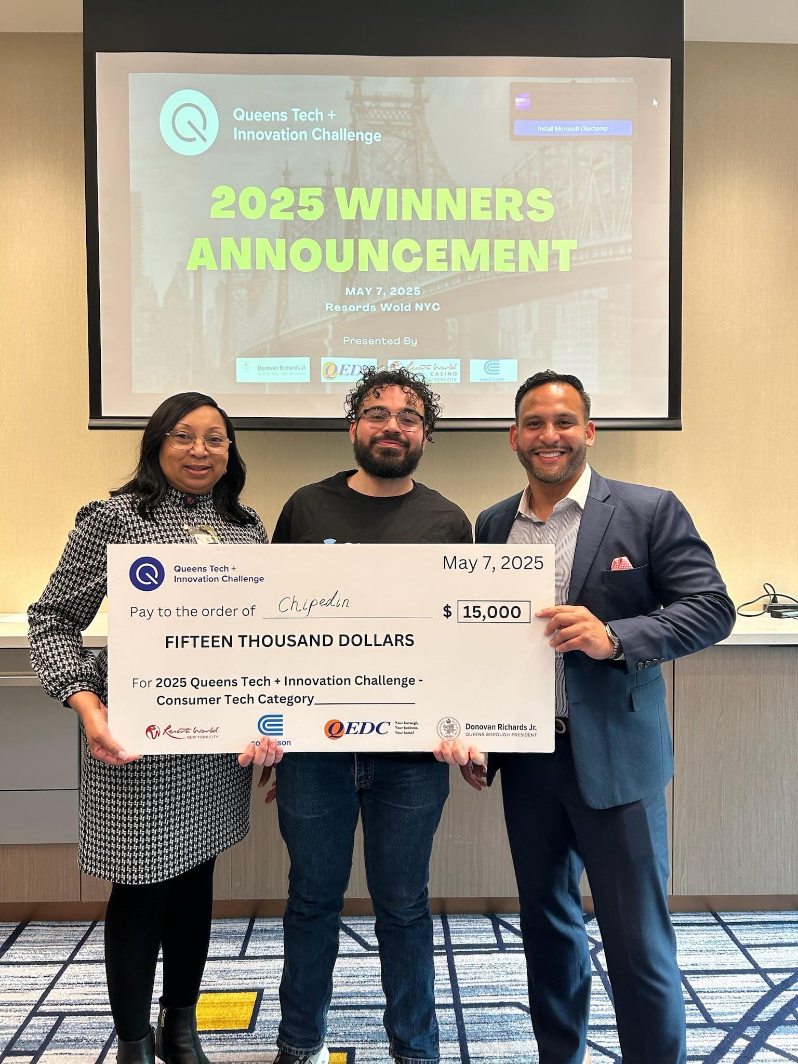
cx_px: 399
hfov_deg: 53.1
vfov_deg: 67.3
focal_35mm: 26
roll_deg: +0.2
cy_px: 532
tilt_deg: -1.6
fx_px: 799
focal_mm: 5.7
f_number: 1.5
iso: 80
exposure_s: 1/60
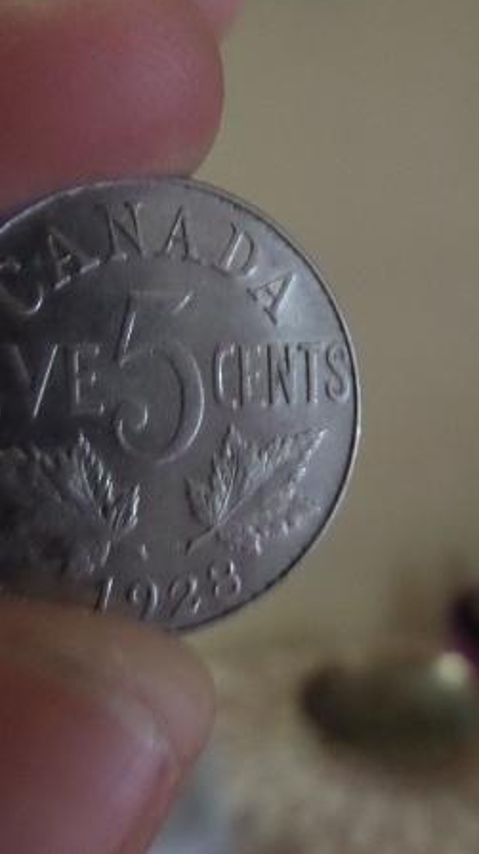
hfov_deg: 32.6
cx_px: 312
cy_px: 416
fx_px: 814
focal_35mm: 36
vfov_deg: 55.3
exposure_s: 1/20
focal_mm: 4
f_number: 3.2
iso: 640
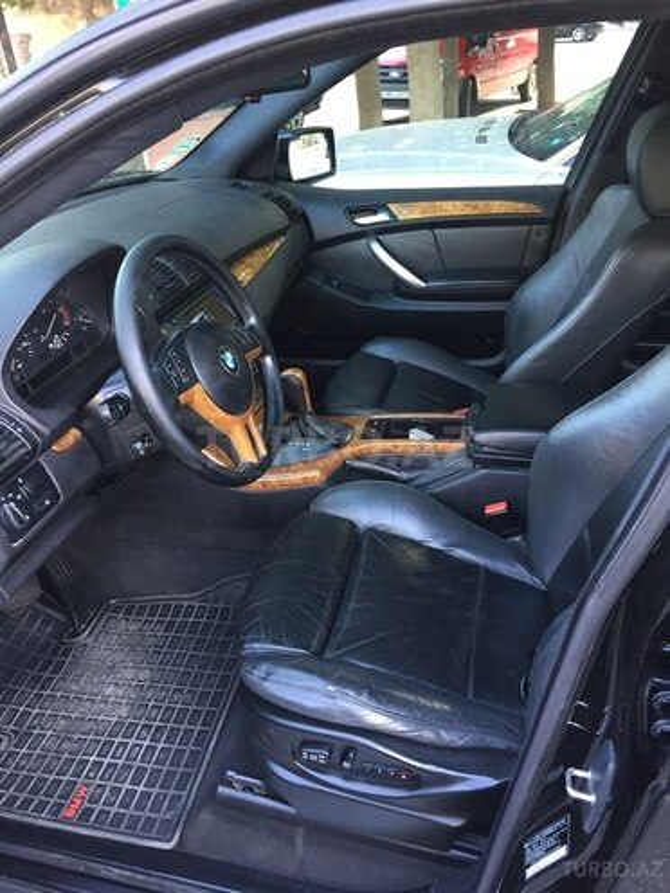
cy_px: 446
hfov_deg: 48.2
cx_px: 335
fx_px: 748
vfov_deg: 61.7
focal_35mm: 29
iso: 64
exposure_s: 1/33
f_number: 2.2
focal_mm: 4.15
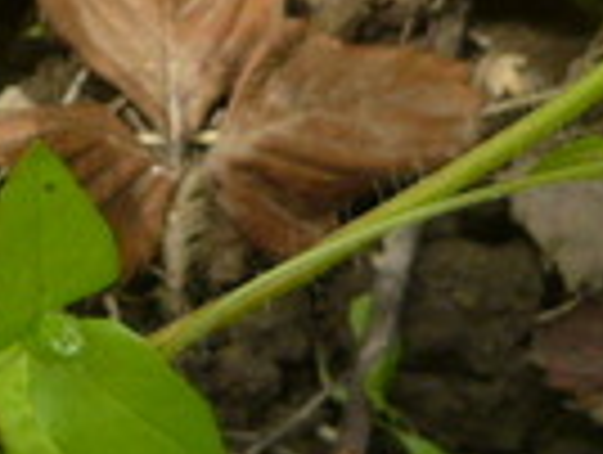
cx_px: -99
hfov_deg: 13.6
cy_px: -97
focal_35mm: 141
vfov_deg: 10.4
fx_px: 2461
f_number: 2.8
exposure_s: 1/400
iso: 100
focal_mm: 5.5
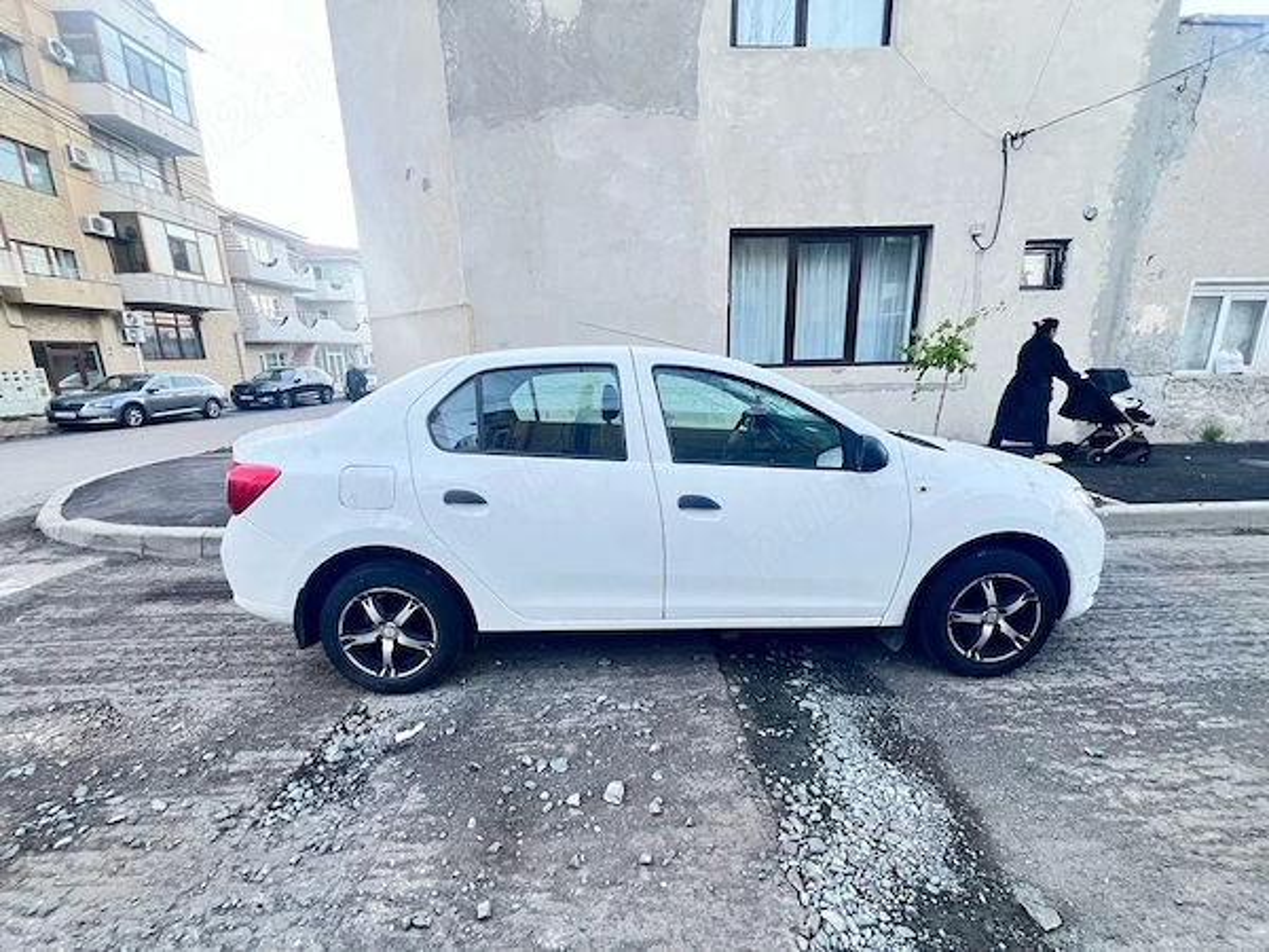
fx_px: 477
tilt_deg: -13.9
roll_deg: +1.2
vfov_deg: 89.9
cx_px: 634
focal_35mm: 13
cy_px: 476
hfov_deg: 106.2
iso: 250
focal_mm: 1.57
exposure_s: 1/61
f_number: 1.8
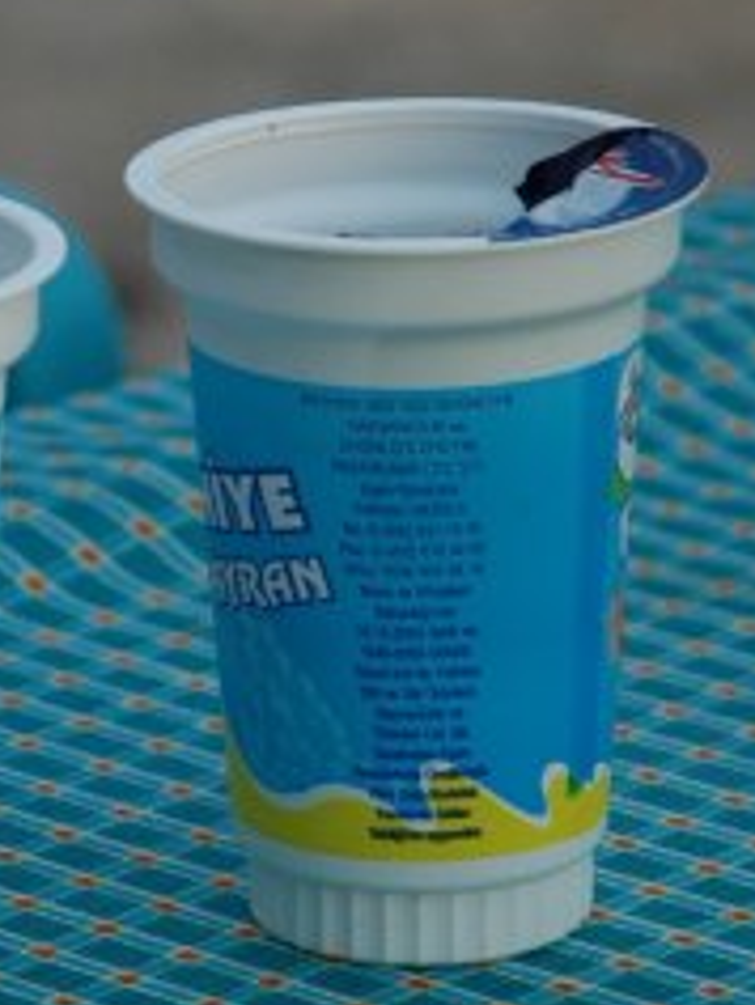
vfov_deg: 6.5
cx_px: -314
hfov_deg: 4.8
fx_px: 8920
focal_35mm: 307
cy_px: 556
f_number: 5.6
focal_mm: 70
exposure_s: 1/125
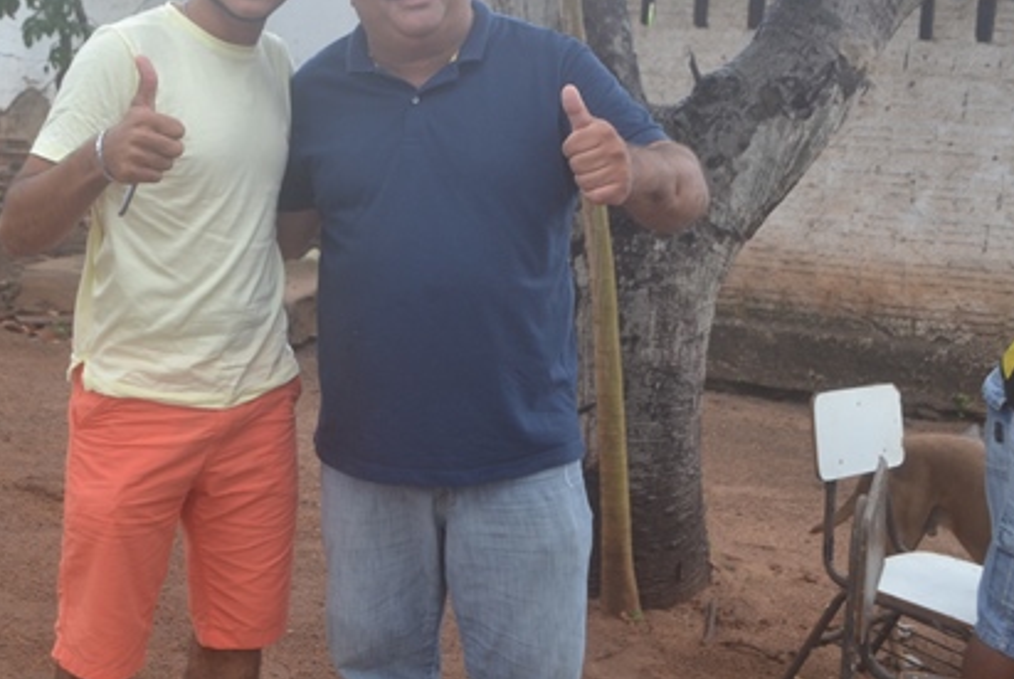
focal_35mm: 42
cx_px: 380
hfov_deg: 46.0
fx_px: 1184
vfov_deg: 31.9
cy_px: 268
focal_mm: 18
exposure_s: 1/50
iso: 400
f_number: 3.5
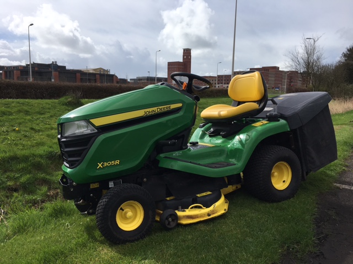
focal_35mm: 29
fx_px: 296
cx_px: 176
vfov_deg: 48.2
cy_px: 132
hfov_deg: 61.7
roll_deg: -1.3
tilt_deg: -7.1
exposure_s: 1/2747
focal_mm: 4.15
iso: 25
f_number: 2.2
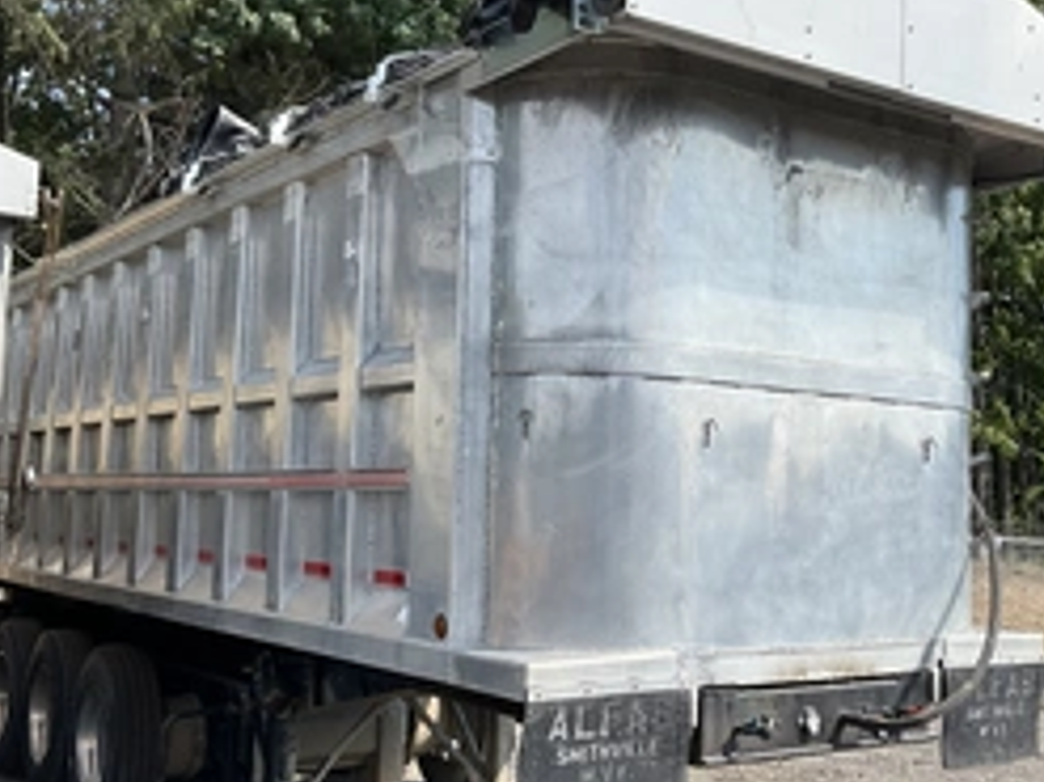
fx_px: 1417
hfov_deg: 39.9
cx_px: 706
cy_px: 385
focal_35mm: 47
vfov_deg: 30.9
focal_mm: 3
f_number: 1.8
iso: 25
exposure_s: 1/1144
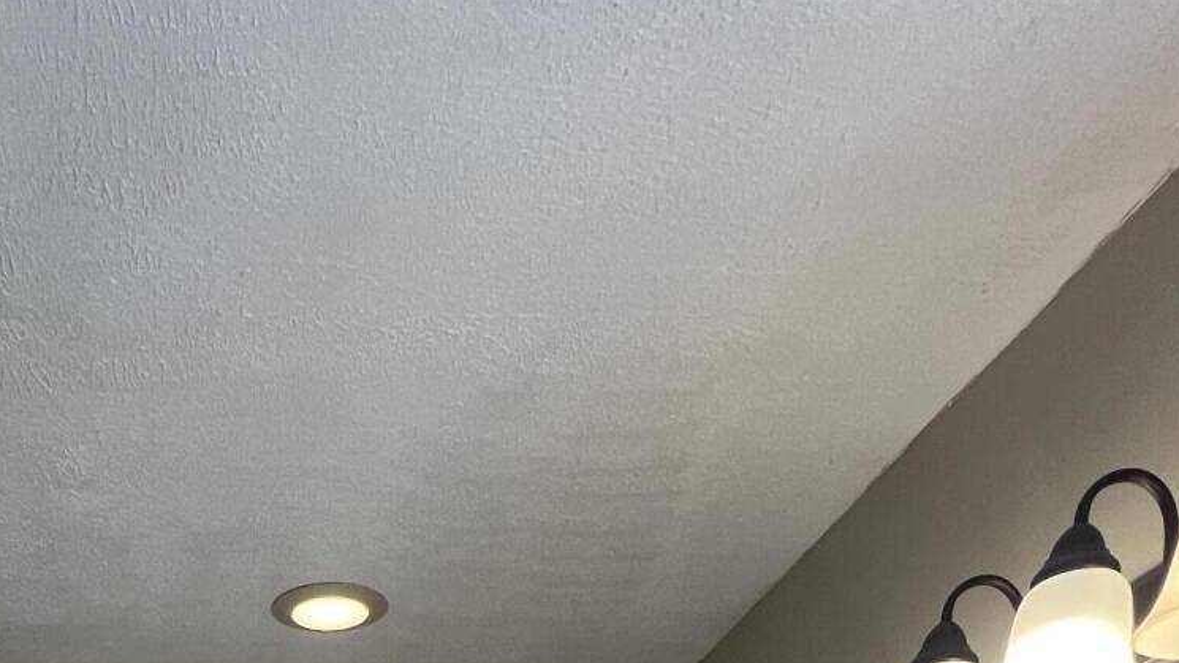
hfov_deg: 50.0
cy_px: 1373
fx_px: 1188
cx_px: 258
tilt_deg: -10.3
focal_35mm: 38
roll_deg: +0.4
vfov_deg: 18.3
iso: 64
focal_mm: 1.57
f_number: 1.8
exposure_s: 1/120
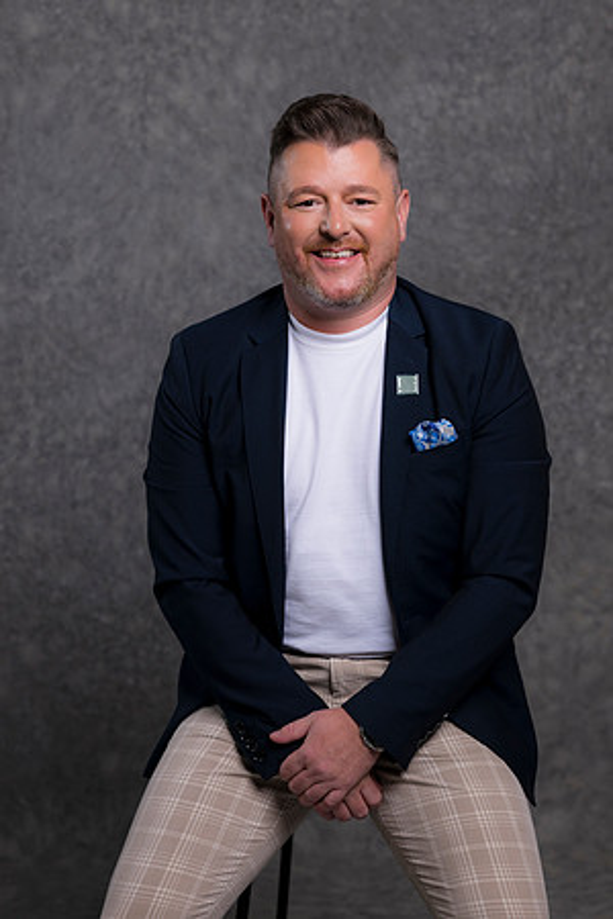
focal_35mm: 85
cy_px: 460
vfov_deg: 23.9
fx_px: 2171
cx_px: 306
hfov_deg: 16.1
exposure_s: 1/200
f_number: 5
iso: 100
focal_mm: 85
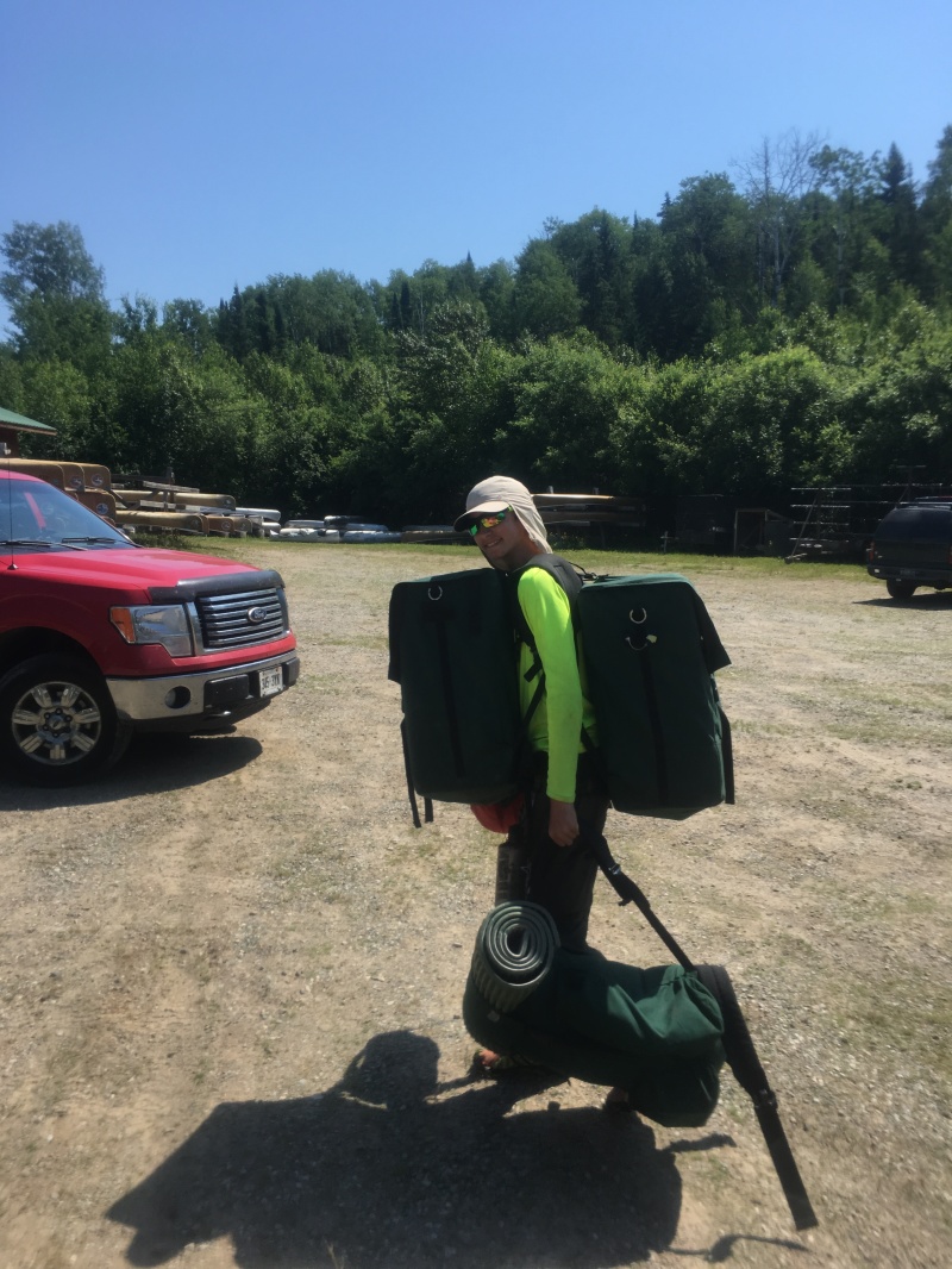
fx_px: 1063
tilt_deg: -5.3
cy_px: 634
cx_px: 476
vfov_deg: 61.6
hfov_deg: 48.2
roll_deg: +3.1
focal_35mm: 29
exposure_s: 1/1221
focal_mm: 4.15
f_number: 2.2
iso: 25
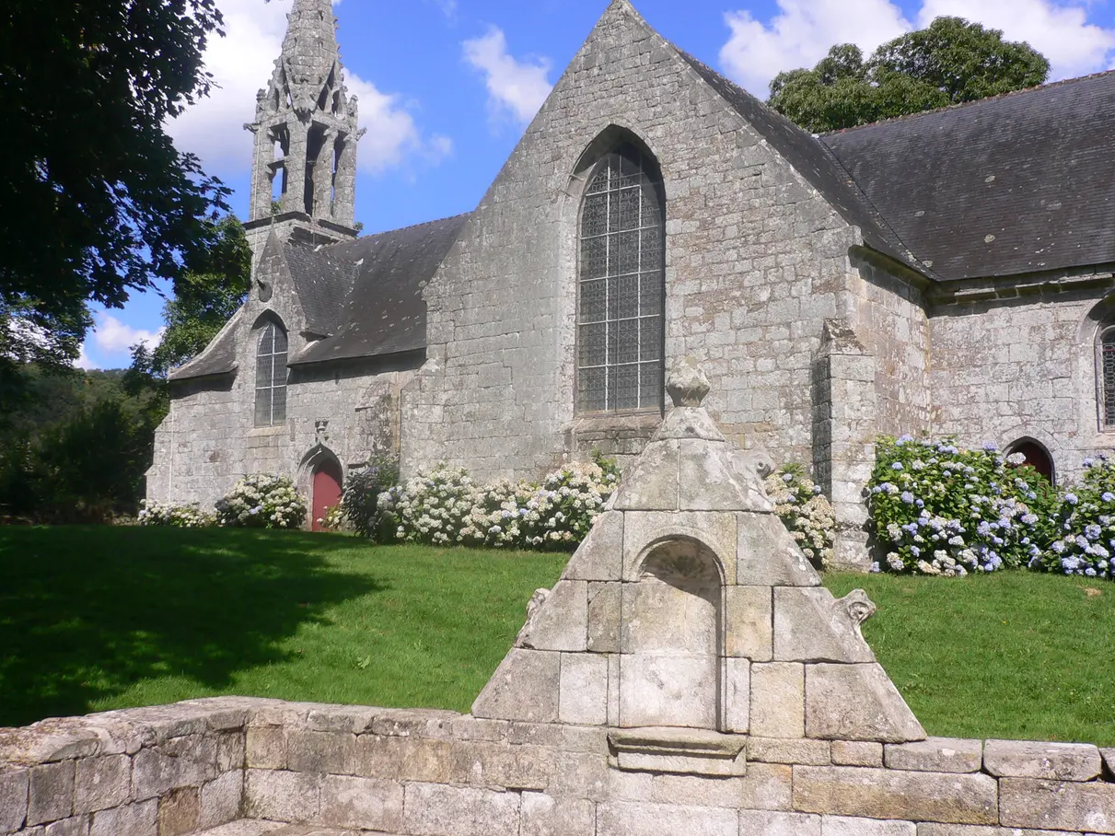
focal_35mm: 37
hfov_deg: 50.1
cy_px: 419
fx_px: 1192
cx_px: 552
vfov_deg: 38.7
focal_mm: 5.8
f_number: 5.6
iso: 80
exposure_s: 1/320
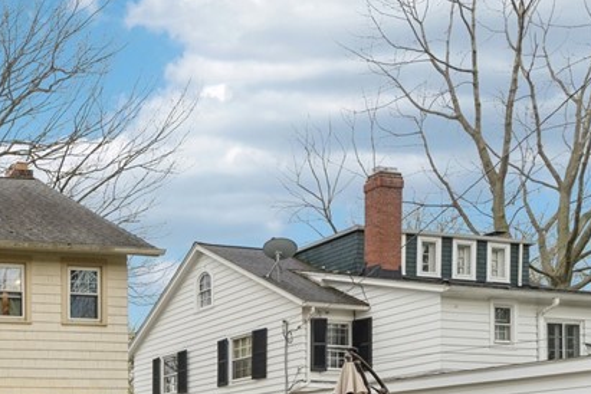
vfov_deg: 30.7
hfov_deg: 36.7
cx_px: -151
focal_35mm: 37
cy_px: 468
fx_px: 607
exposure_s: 1/40
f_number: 8
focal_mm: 14
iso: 200
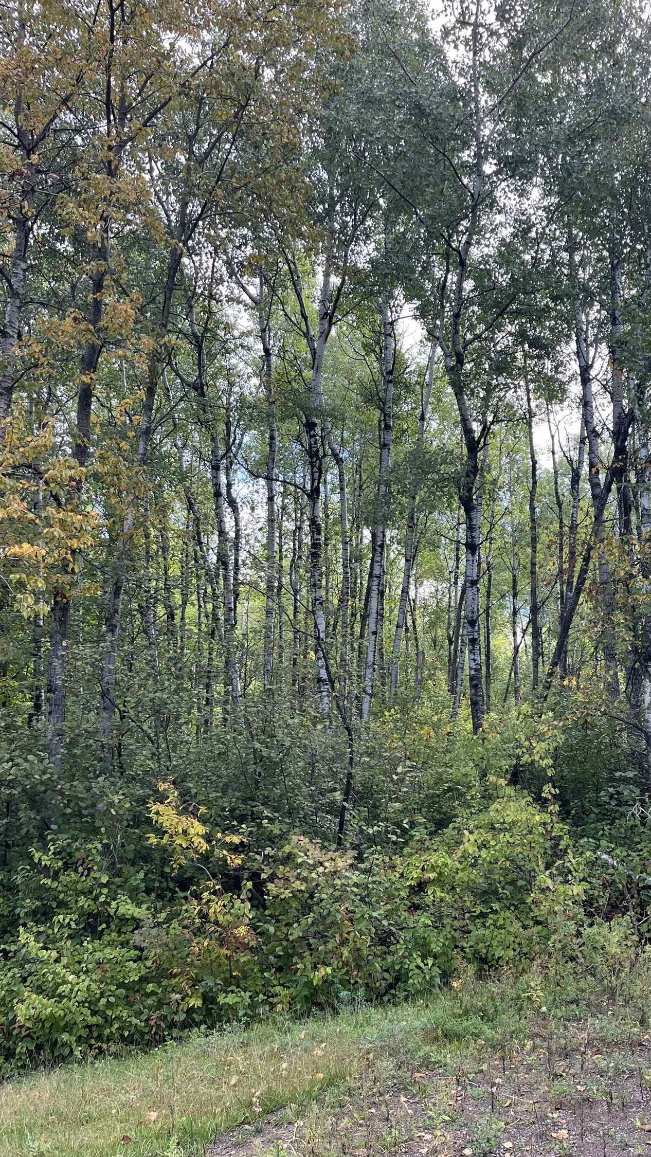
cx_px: 433
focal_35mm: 29
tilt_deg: +14.1
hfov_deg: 39.7
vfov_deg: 66.1
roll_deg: +2.4
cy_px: 583
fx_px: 890
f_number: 1.6
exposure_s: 1/520
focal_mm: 5.1
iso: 50
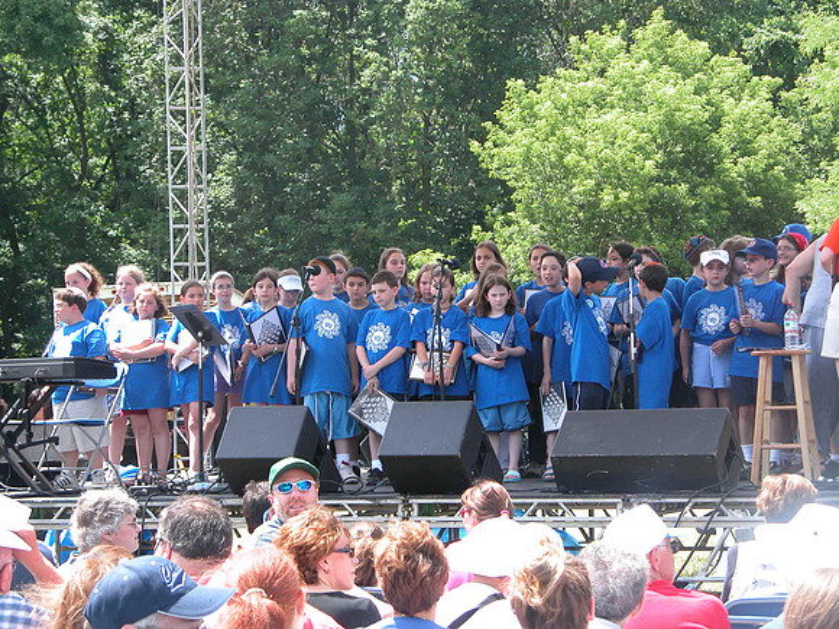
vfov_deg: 14.8
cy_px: 314
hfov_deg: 19.6
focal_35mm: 100
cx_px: 420
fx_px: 2424
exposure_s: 1/136
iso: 100
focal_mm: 25.4
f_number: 3.6
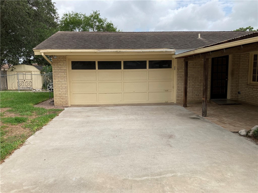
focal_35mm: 28
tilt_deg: -4.2
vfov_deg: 49.7
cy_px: 96
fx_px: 209
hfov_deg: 63.4
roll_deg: +0.5
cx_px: 129
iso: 20
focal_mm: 3.99
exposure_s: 1/1499
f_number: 1.8
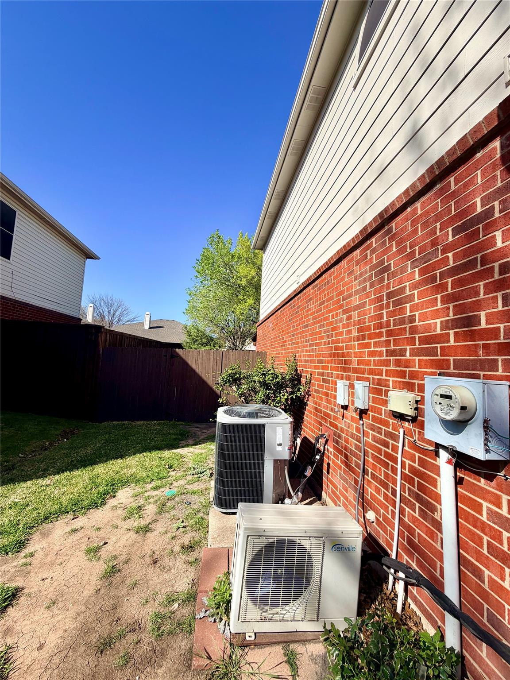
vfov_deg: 102.1
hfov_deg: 85.7
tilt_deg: +4.9
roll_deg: -3.2
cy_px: 340
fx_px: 275
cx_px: 255
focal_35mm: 14
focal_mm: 2.22
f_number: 2.2
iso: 20
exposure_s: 1/770
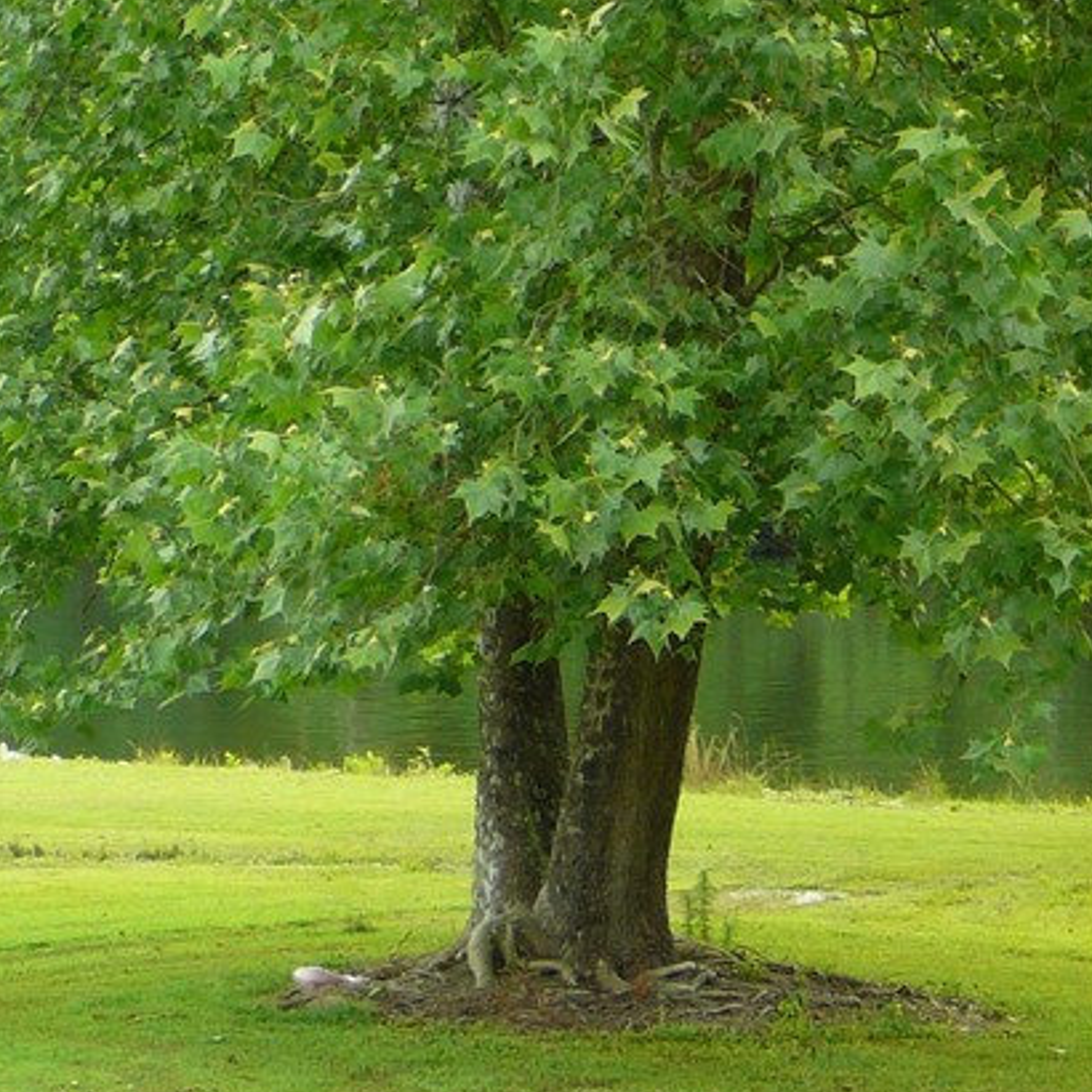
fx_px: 6067
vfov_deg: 10.3
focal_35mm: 170
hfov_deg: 10.1
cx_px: -240
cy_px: 618
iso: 80
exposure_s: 1/80
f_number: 3.7
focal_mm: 11.5
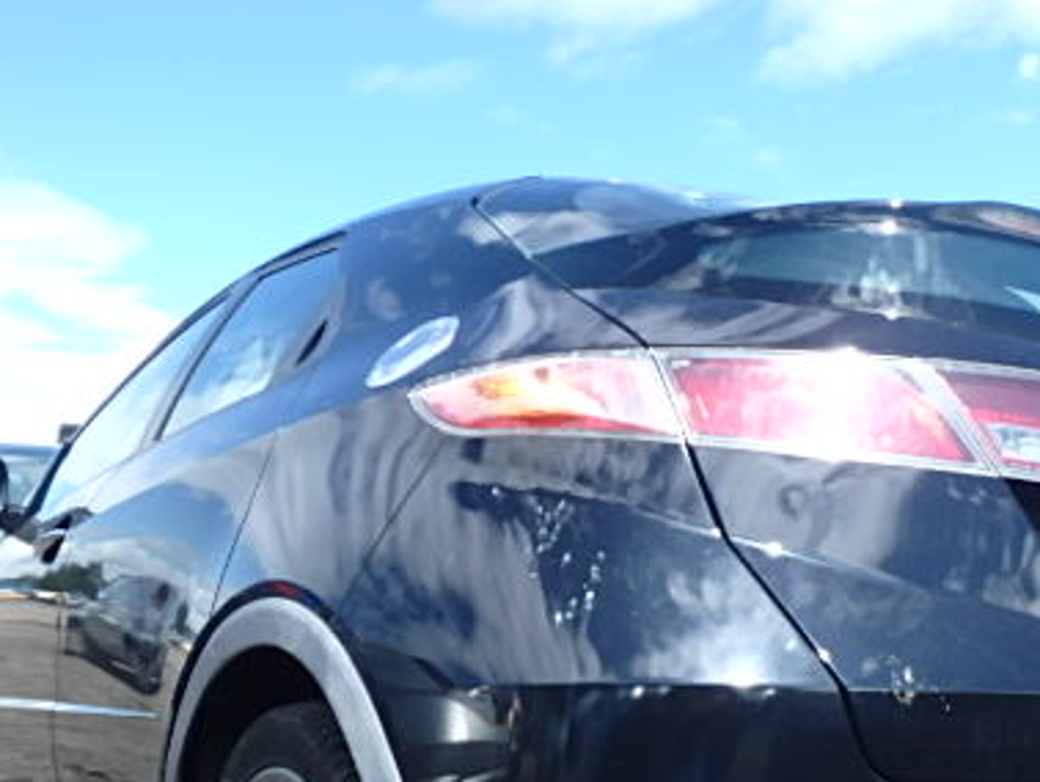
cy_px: 655
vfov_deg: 31.8
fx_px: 1323
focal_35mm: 44
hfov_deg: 42.3
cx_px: 693
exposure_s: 1/320
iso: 125
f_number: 4.3
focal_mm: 4.7
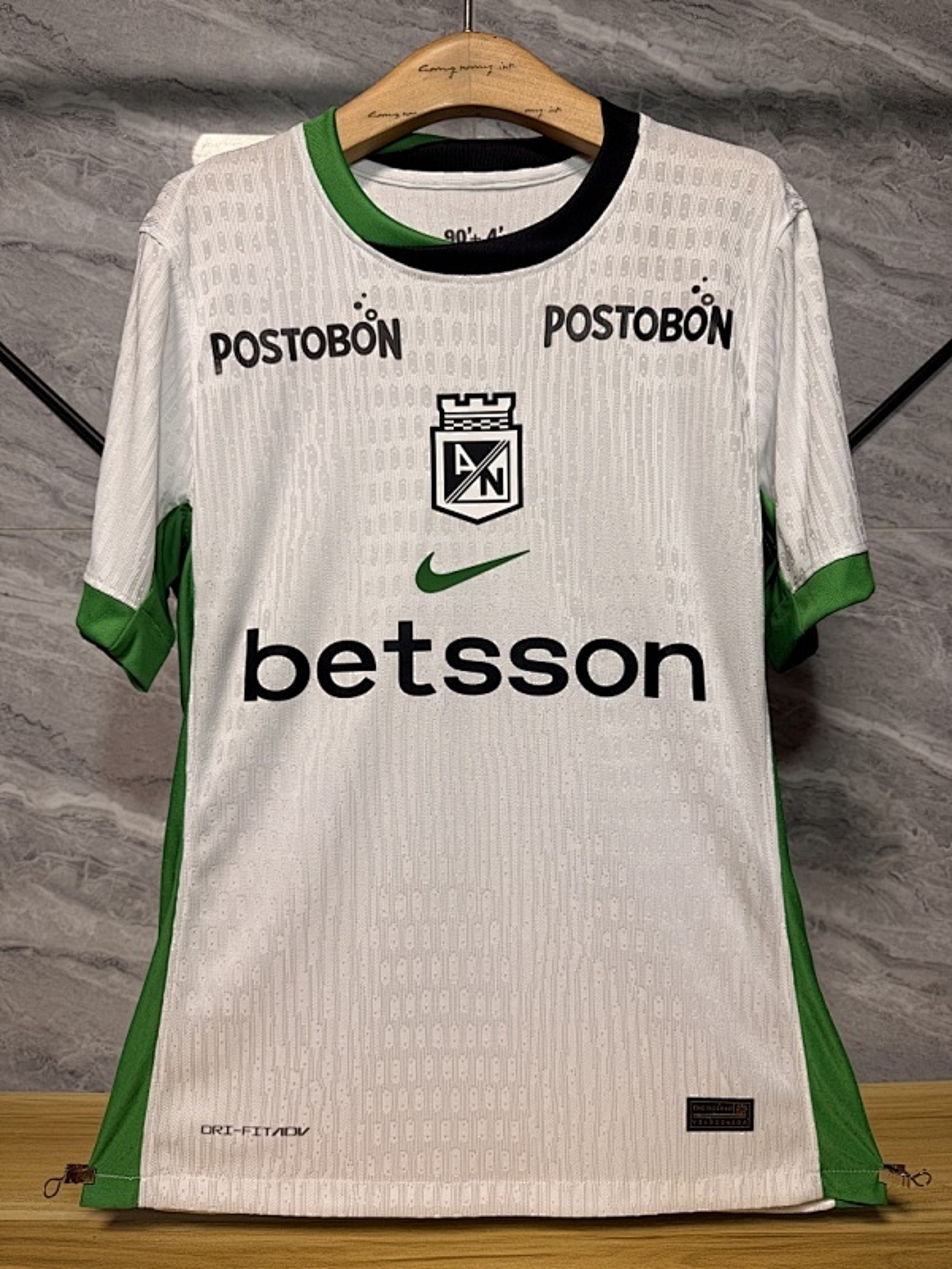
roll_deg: -0.2
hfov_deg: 56.8
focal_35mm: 24
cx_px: 476
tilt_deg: +0.7
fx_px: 880
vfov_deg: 71.6
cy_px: 634
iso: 100
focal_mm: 6.76
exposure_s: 1/100
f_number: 1.78
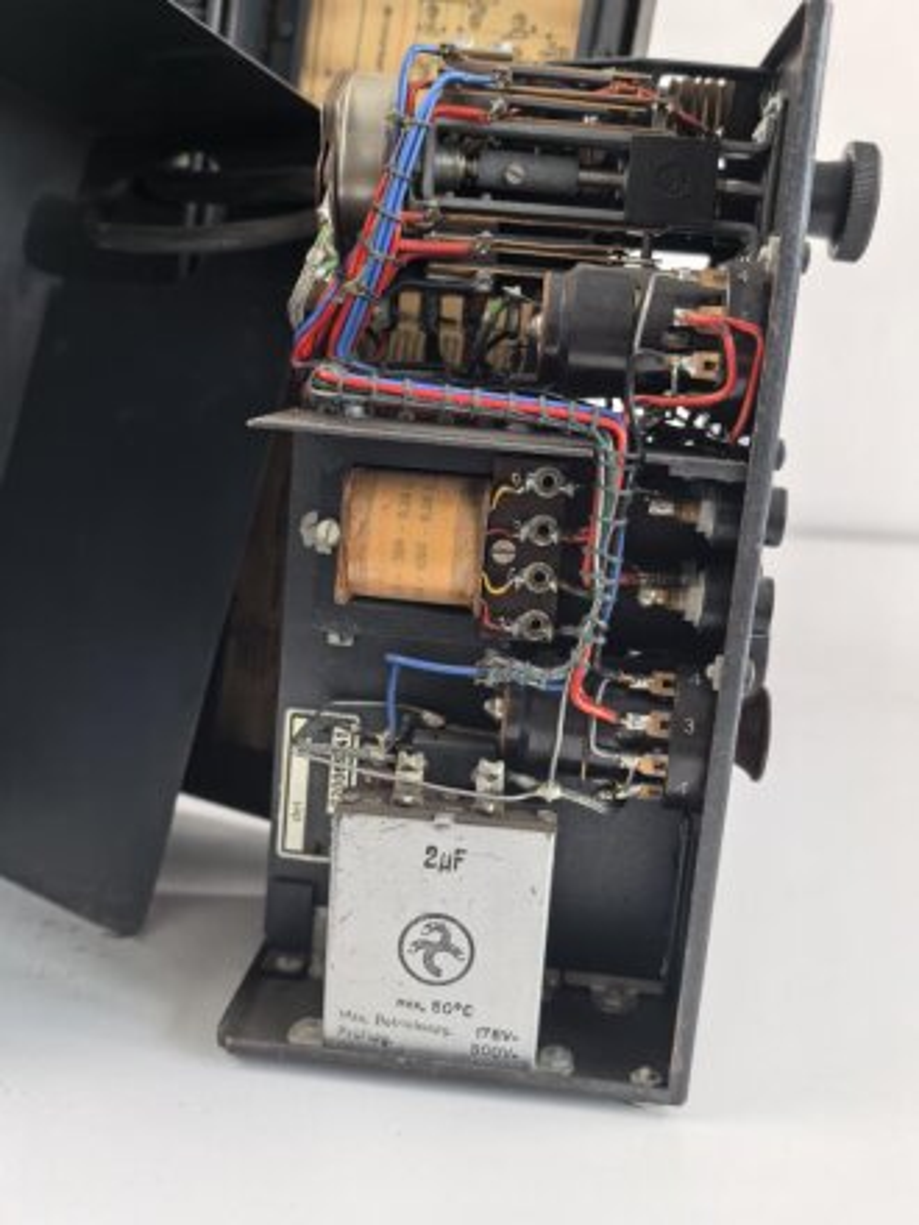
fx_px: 1310
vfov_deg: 50.1
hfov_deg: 38.7
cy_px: 612
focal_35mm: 37
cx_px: 460
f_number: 2
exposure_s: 1/1250
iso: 1250
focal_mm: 8.5
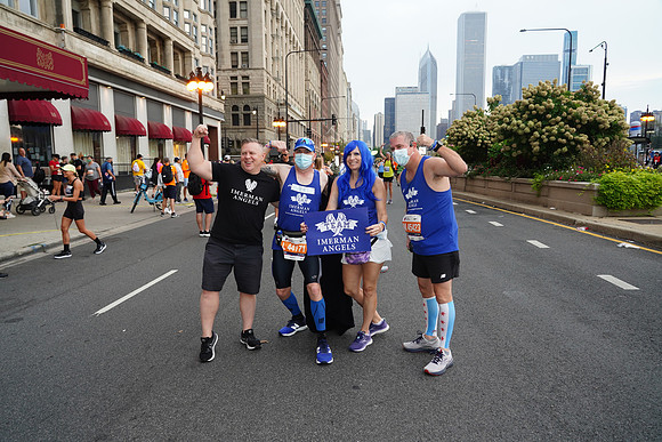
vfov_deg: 53.2
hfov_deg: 73.7
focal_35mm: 24
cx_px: 331
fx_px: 441
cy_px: 221
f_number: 4.5
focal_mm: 24
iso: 500
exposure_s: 1/100
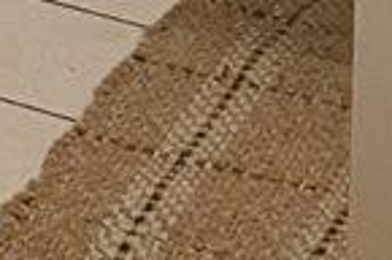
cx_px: -673
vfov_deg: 4.6
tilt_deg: -9.9
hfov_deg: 7.1
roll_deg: +2.8
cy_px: -867
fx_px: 2879
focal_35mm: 265
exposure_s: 1/60
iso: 400
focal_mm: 6.76
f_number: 1.78
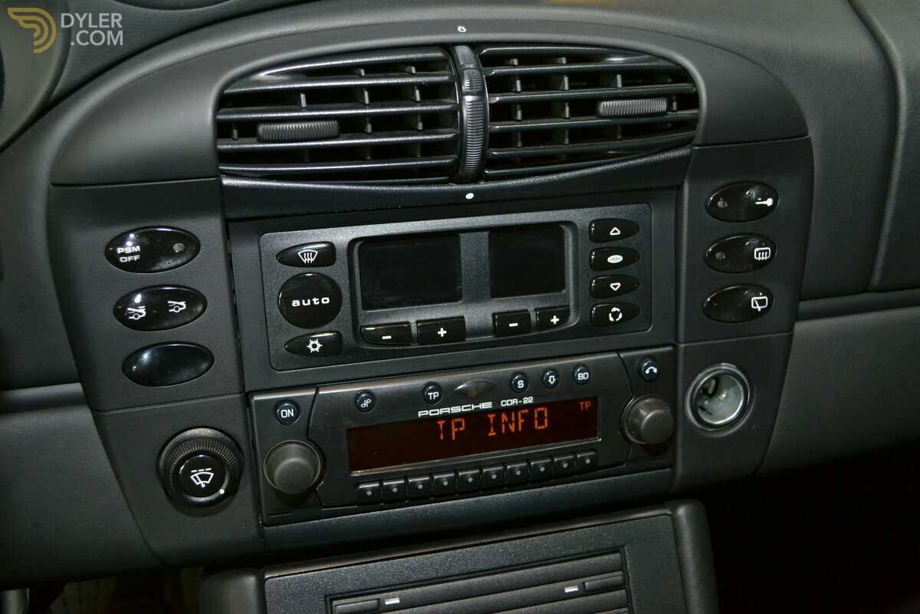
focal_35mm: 36
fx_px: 920
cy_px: 307
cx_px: 460
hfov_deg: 53.1
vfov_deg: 36.9
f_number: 4
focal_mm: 24
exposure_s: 1/30
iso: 800
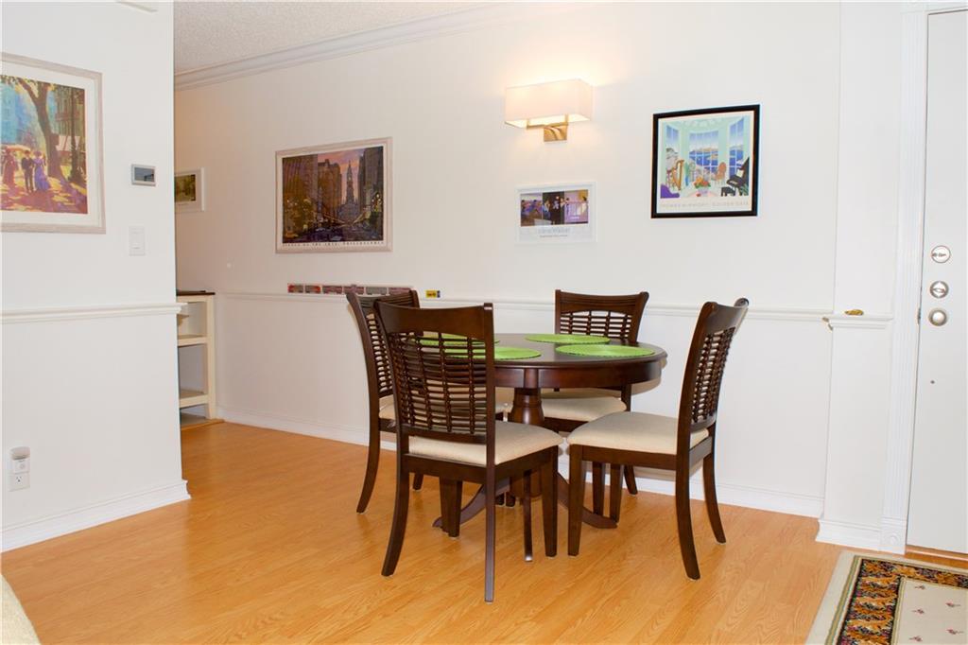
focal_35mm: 27
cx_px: 484
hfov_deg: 67.4
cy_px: 322
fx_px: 726
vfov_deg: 47.9
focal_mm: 18
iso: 400
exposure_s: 1/60
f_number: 11
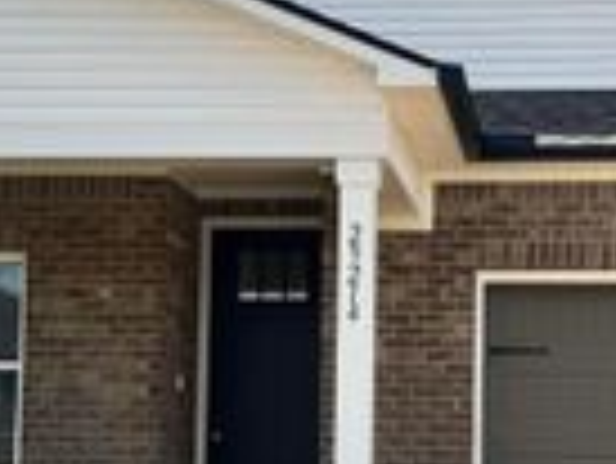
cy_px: 318
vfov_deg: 15.5
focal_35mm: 95
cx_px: 427
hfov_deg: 20.5
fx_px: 1692
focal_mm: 5.7
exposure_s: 1/5319
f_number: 1.5
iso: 50
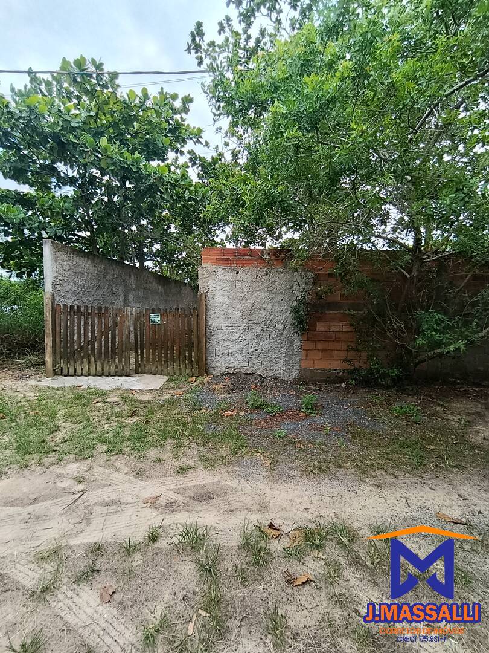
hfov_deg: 81.7
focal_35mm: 15
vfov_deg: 98.2
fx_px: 283
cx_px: 244
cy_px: 326
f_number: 2.2
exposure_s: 1/418
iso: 50
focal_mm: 1.65
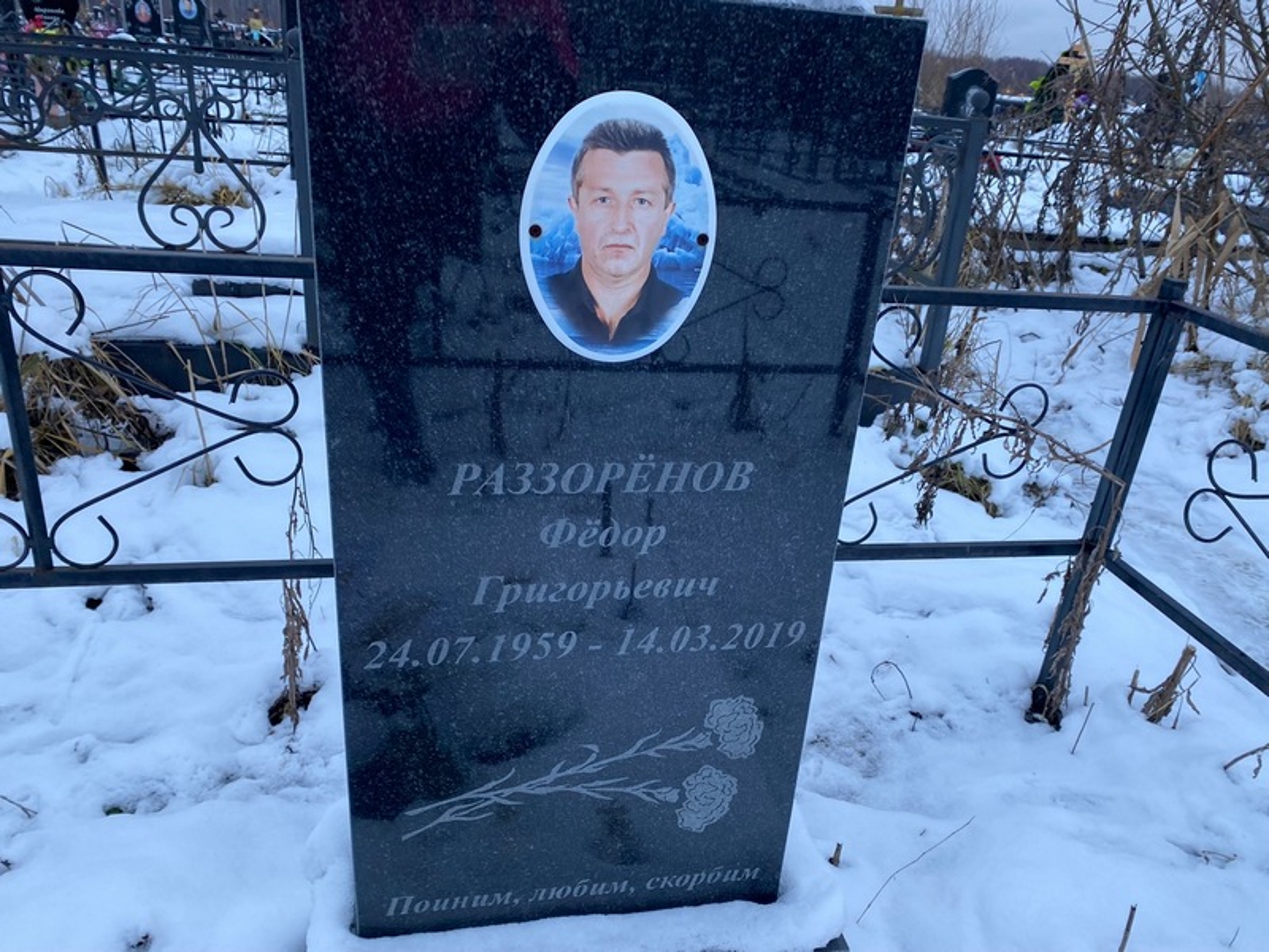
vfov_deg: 53.1
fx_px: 953
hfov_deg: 67.3
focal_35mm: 26
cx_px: 634
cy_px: 476
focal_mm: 4.25
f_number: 1.8
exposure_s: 1/194
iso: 32
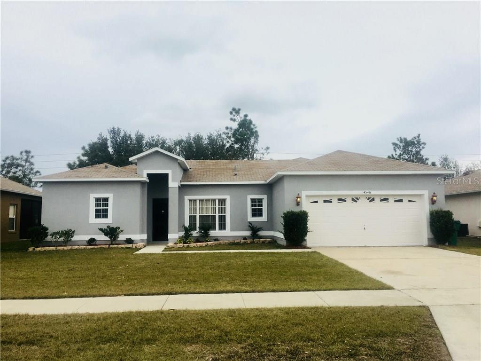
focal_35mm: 29
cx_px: 240
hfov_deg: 61.7
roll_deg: +0.1
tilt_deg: +5.9
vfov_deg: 48.2
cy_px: 180
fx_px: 403
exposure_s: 1/625
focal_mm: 4.15
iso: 25
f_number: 2.2
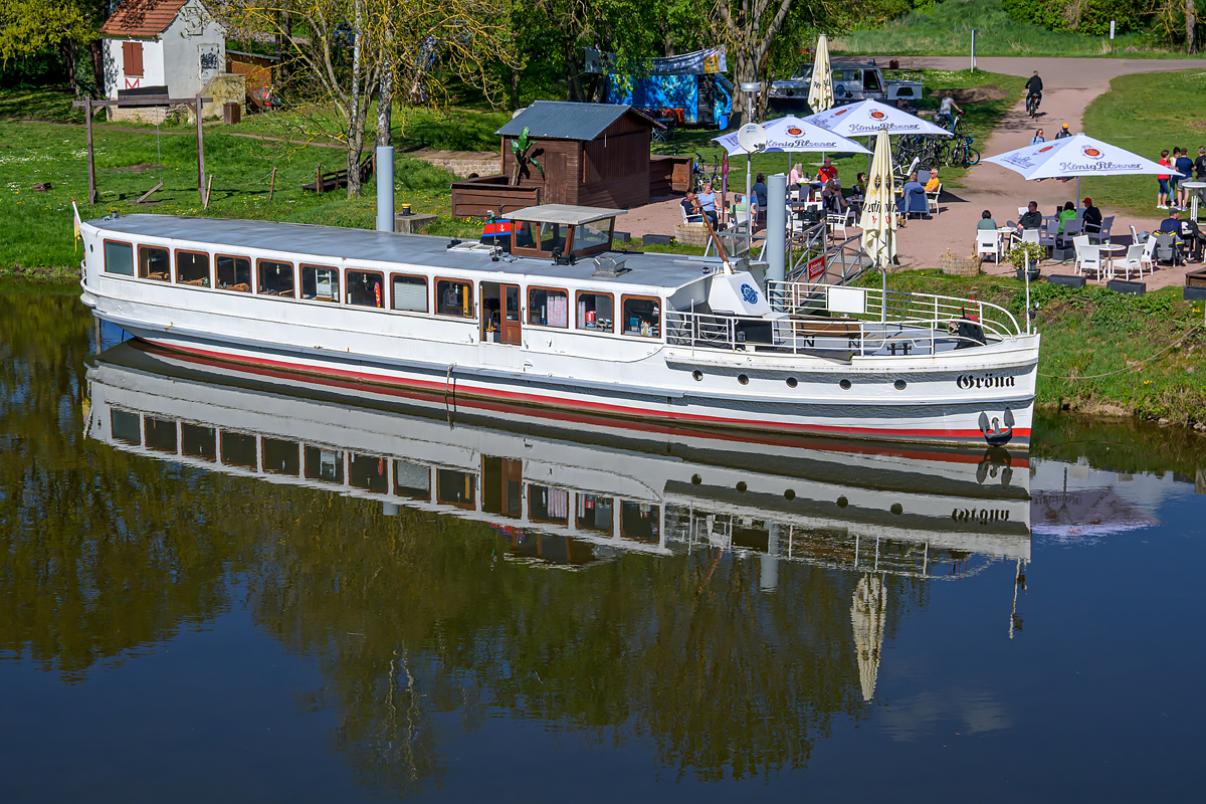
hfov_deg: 35.1
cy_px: 402
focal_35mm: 57
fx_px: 1909
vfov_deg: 23.8
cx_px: 603
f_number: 7.1
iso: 200
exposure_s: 1/1250
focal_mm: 38
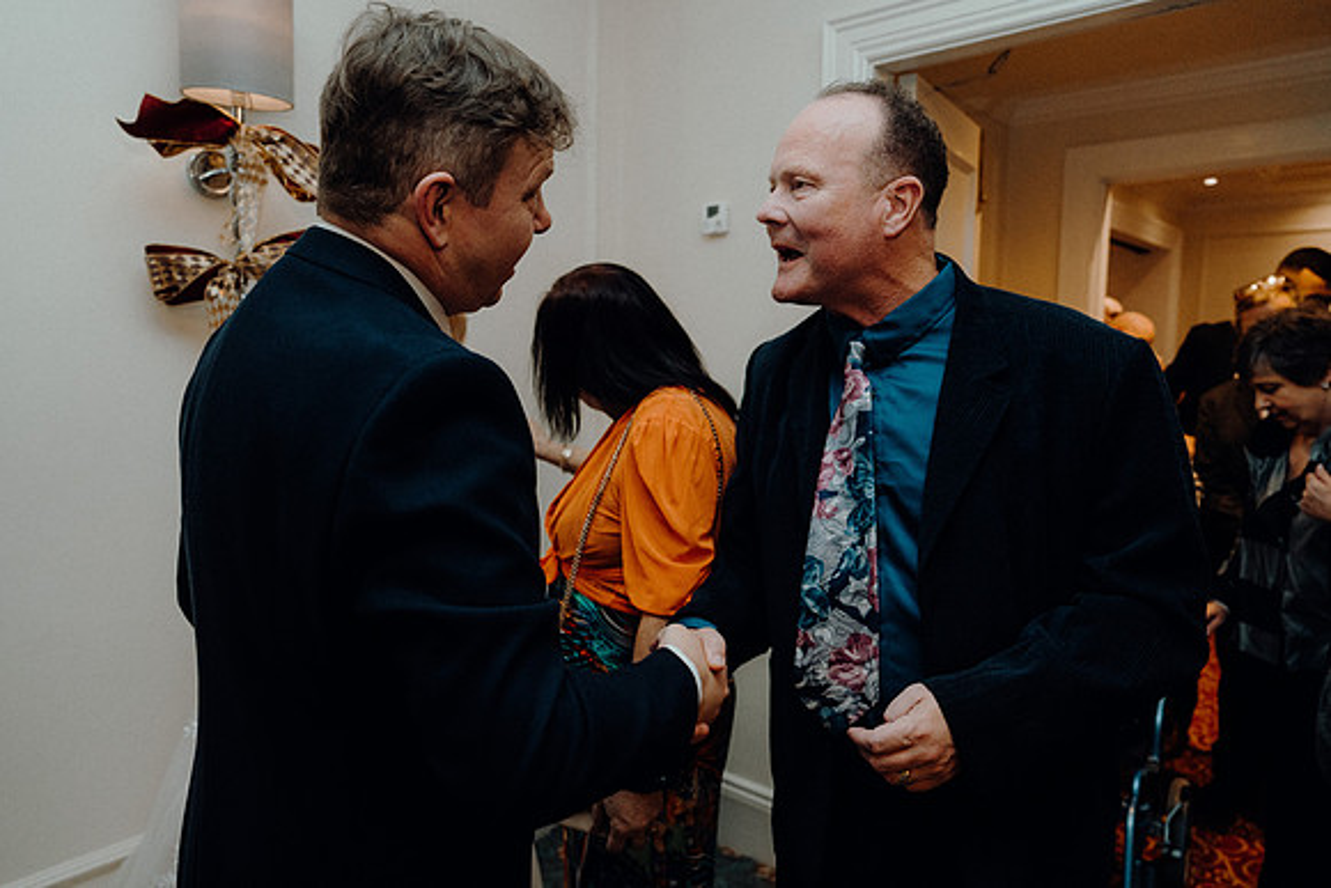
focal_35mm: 24
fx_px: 887
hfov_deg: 73.7
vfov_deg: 53.2
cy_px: 444
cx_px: 666
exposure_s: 1/200
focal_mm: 24
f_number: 3.5
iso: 2500
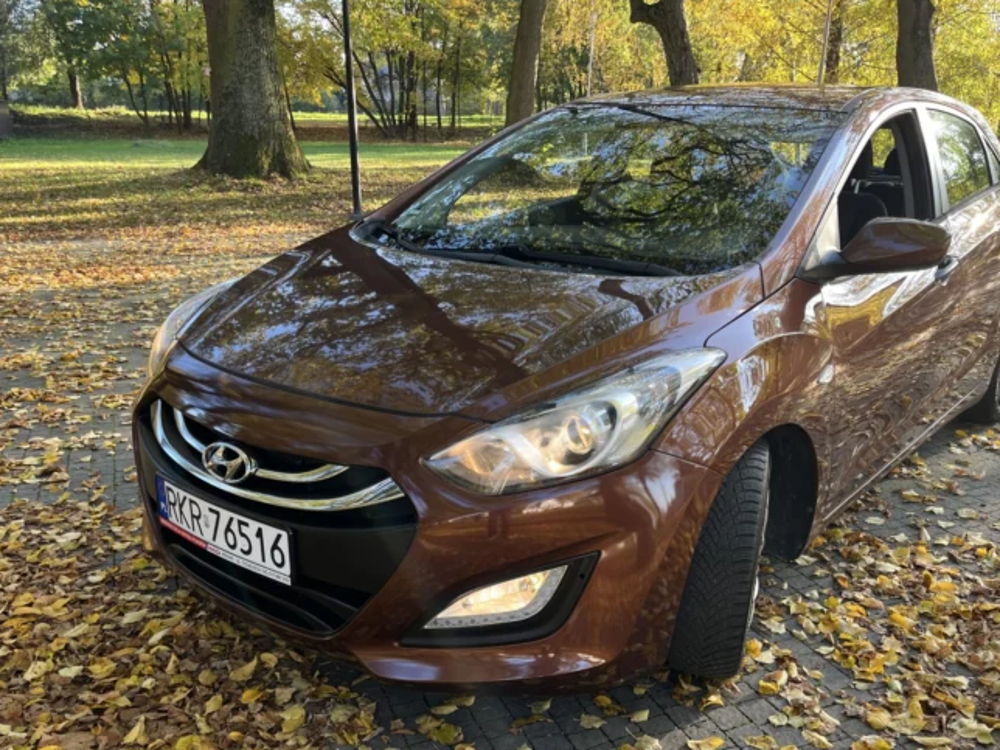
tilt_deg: -18.5
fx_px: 896
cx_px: 540
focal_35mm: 31
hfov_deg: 58.3
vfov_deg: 45.3
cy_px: 438
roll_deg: -0.5
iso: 40
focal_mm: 5.1
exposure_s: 1/121
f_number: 1.6
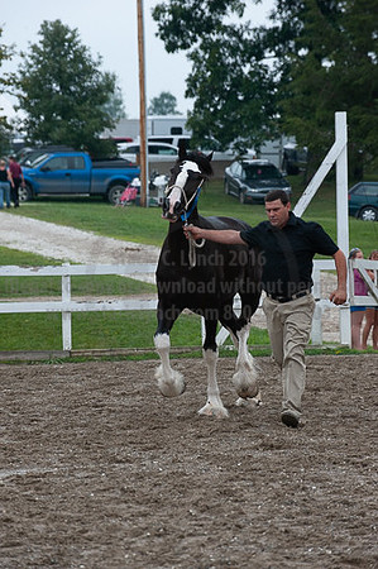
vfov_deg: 10.3
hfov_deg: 6.9
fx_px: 3157
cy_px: 284
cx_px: 189
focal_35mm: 200
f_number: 5.6
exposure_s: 1/1250
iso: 900
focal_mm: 200
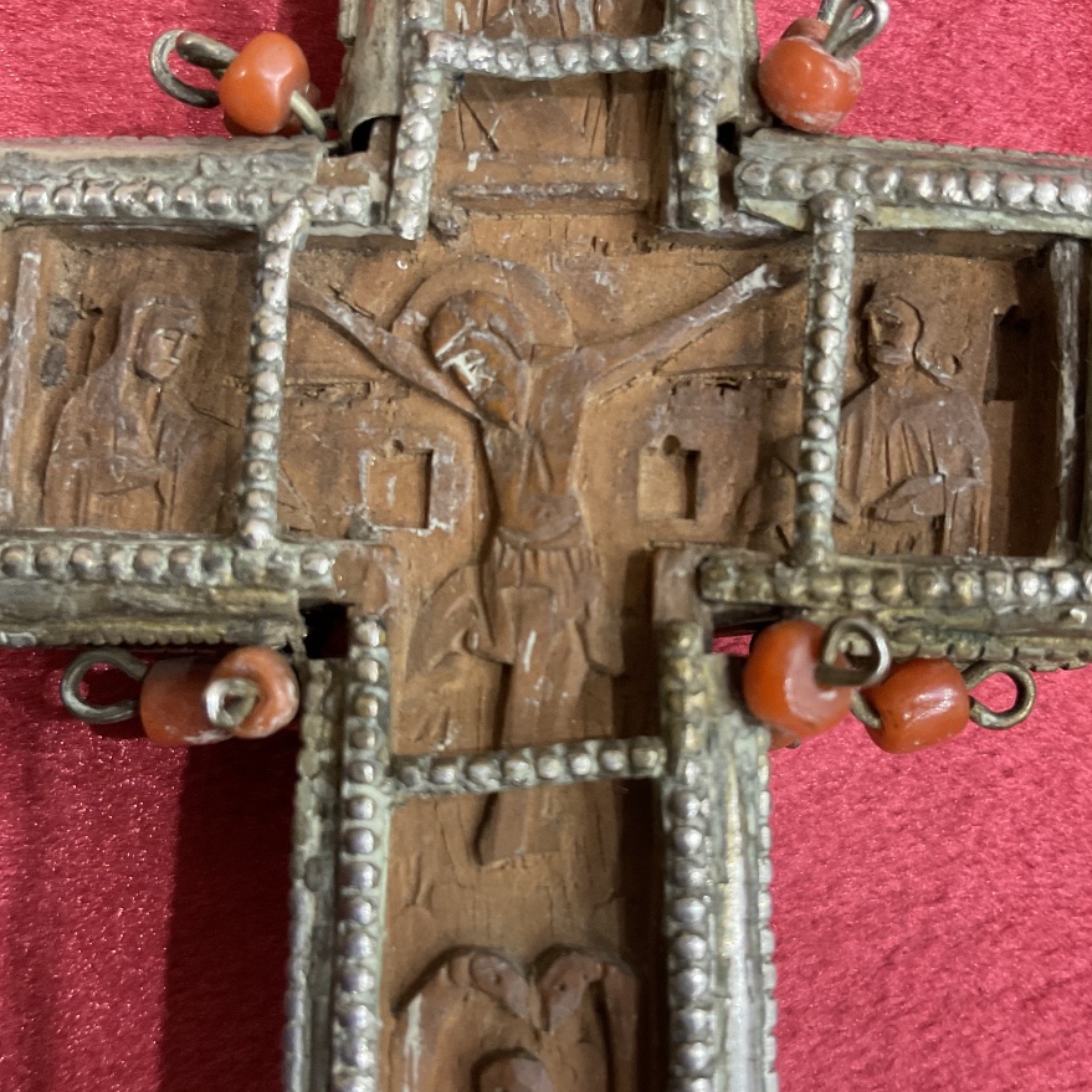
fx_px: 1249
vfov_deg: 47.2
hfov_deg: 47.2
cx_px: 543
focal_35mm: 35
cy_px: 594
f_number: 1.8
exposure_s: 1/50
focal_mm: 3
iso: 200
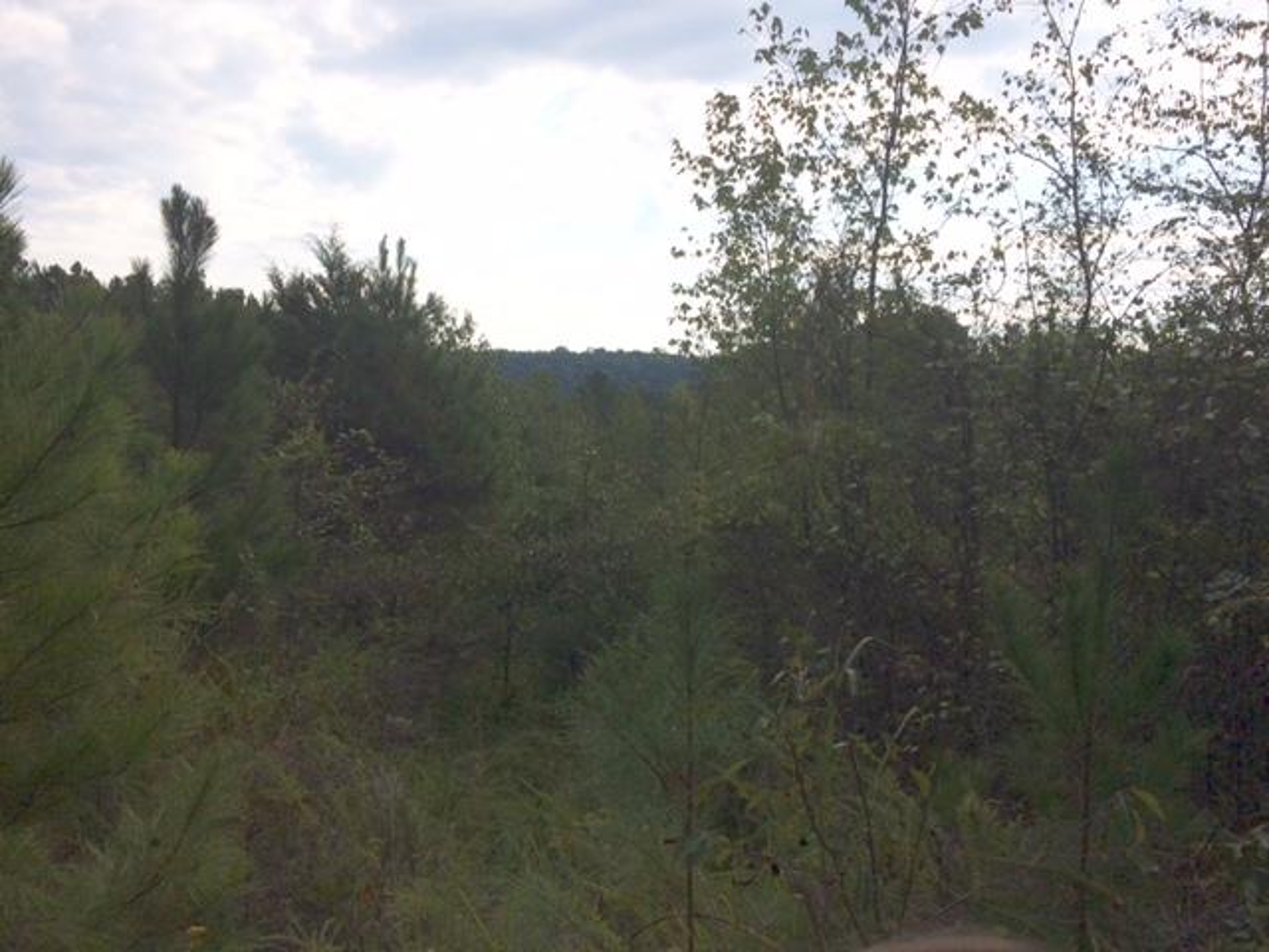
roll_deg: +0.4
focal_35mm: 29
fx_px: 1063
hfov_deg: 61.7
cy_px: 476
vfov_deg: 48.2
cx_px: 634
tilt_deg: -0.8
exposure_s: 1/3731
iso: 32
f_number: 2.2
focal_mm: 4.15
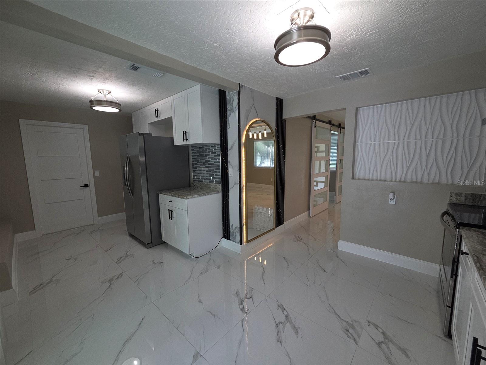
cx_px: 243
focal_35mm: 13
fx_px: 183
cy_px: 182
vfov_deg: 89.9
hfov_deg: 106.2
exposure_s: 1/60
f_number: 2.2
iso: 64
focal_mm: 2.2
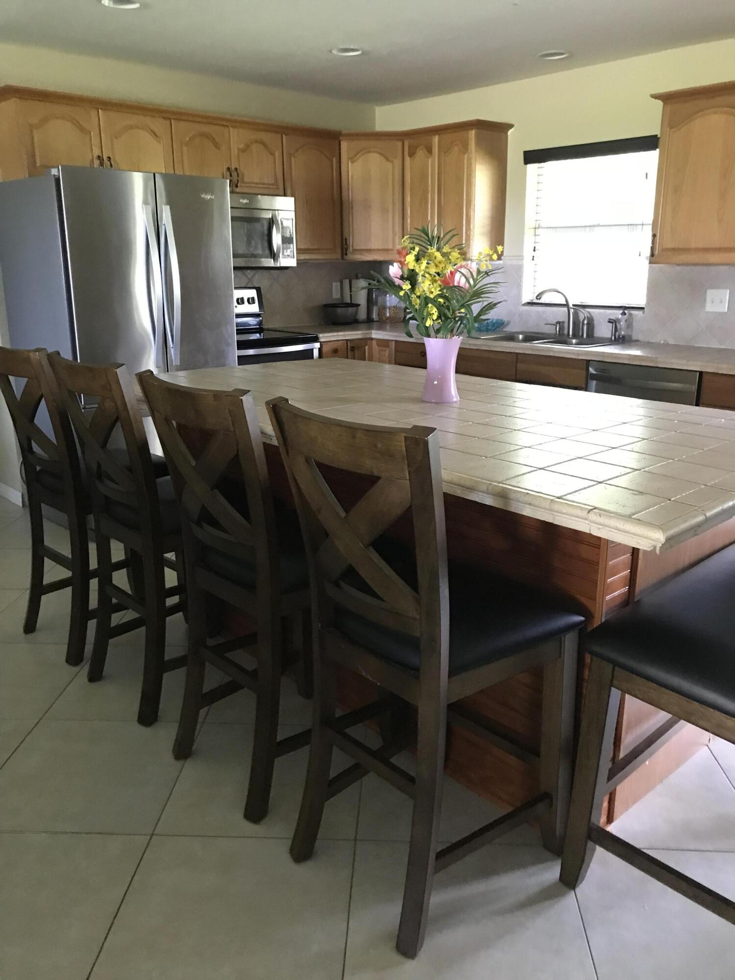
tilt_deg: -16.1
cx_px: 368
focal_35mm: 28
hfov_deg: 49.7
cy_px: 490
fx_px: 793
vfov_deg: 63.4
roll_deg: +0.0
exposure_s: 1/12
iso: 100
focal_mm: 3.99
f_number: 1.8
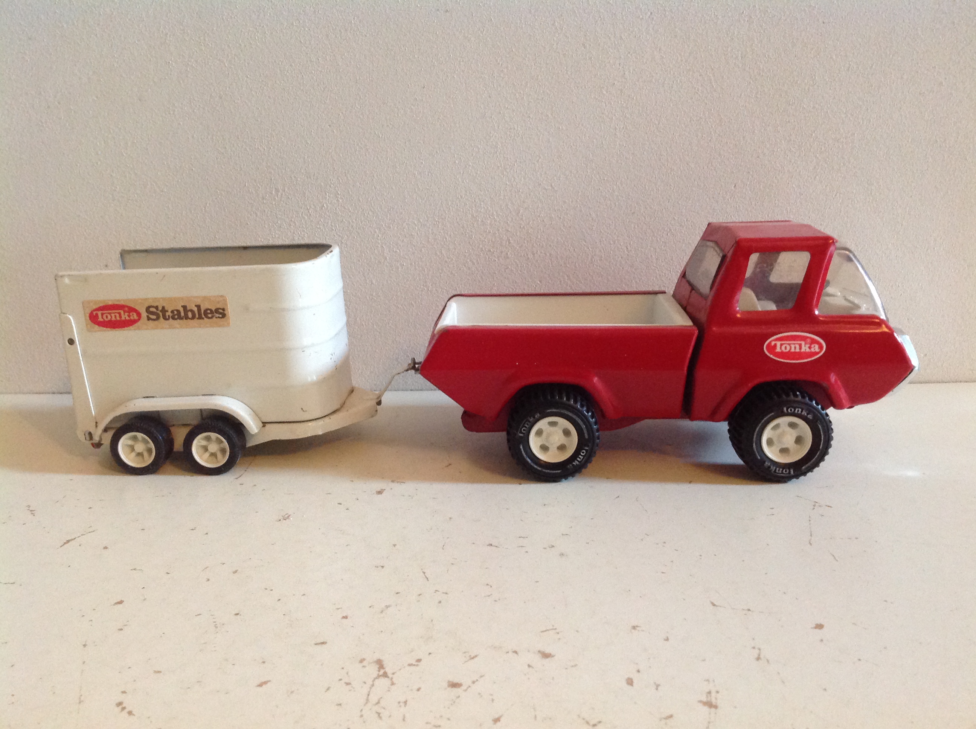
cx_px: 488
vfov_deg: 40.6
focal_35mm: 35
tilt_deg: -14.6
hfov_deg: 52.7
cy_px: 364
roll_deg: +0.1
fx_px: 985
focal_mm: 4.28
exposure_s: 1/15
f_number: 2.4
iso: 250
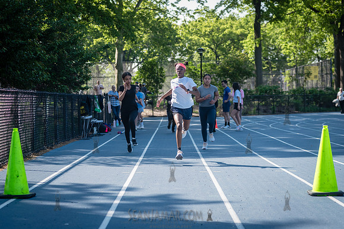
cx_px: 180
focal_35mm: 96
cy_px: 120
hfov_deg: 21.2
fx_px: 919
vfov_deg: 14.2
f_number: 4
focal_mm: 86
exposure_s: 1/1600
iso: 400
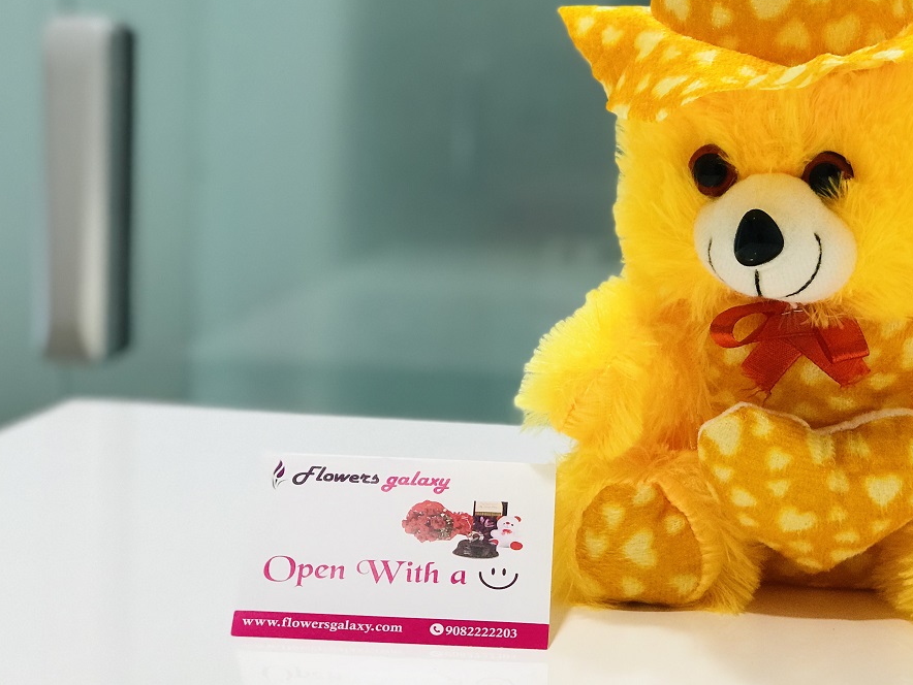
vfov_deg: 18.9
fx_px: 2058
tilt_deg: -7.5
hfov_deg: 24.9
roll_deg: -2.5
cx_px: 567
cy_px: 304
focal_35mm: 78
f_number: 2.8
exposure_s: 1/50
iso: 64
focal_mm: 6.6
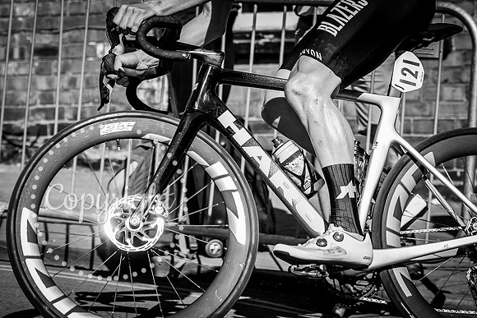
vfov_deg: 10.3
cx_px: 219
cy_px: 16
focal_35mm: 133
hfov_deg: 15.4
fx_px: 1759
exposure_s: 1/1000
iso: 100
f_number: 3.5
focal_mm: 70
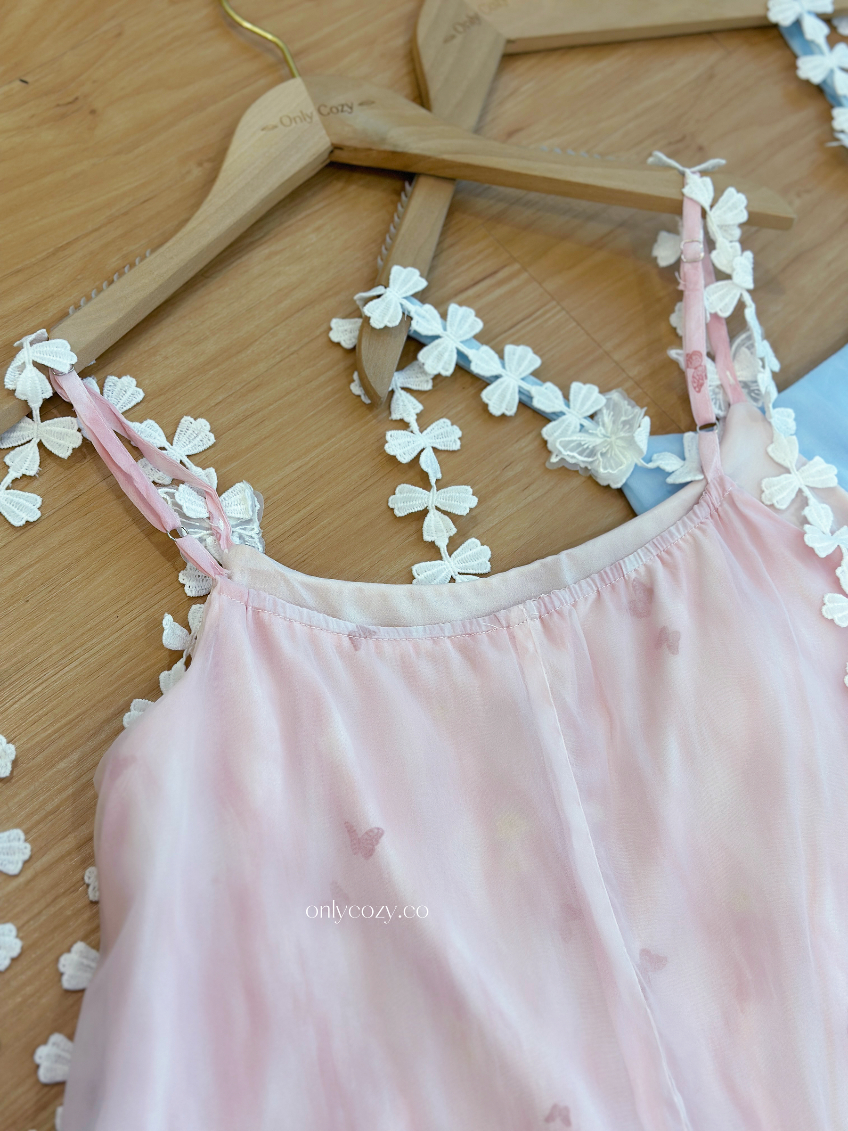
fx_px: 1568
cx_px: 424
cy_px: 566
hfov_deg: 30.3
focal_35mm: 48
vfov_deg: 39.7
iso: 80
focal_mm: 6.86
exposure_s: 1/50
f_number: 1.78
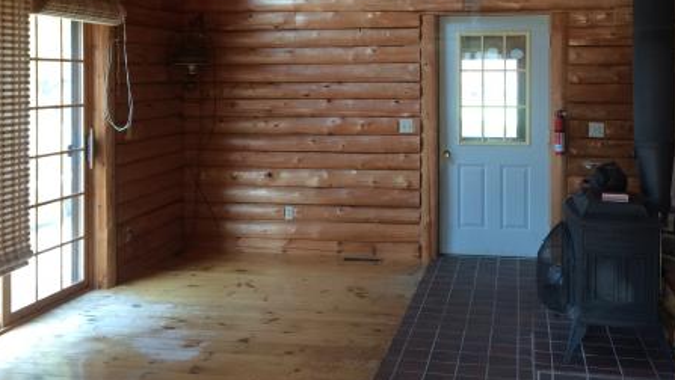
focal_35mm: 41
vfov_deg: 28.6
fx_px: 734
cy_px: 87
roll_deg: -1.0
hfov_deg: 49.1
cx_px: 396
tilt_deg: -1.3
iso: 50
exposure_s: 1/30
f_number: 2.2
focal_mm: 4.15
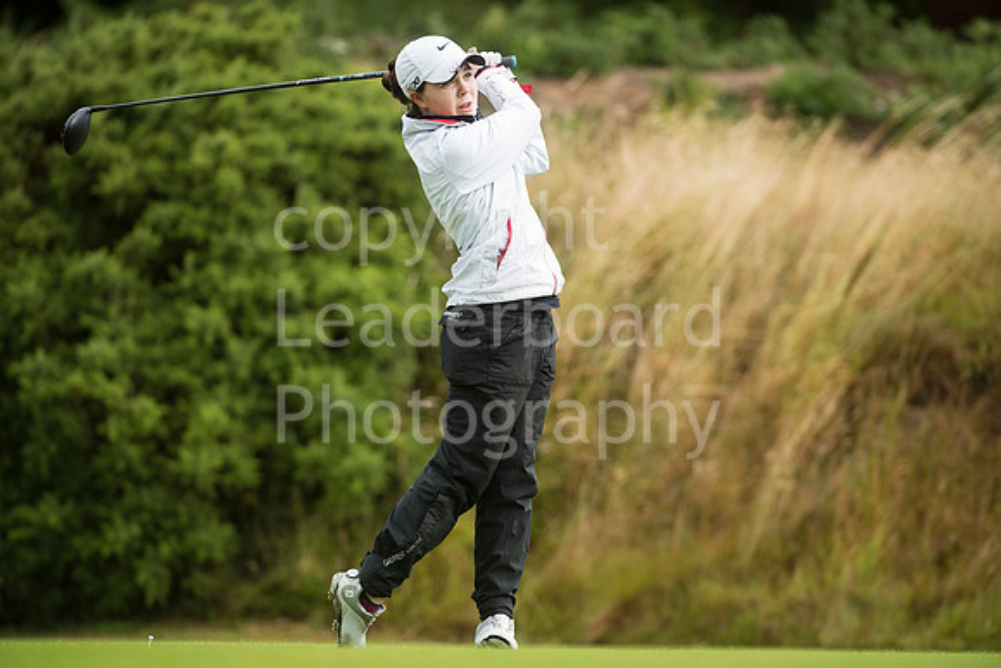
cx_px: 500
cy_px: 334
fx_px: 8343
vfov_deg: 4.6
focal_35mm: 300
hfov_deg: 6.9
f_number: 4.5
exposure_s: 1/2000
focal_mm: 300
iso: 1250
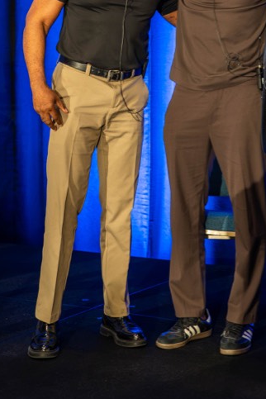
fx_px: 909
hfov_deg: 16.5
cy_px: 41
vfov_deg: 24.1
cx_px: 225
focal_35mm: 82
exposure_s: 1/125
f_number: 2.2
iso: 3200
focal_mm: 44
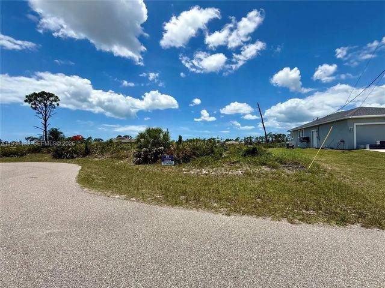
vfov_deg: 85.7
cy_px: 144
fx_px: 156
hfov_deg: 102.1
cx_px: 192
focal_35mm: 14
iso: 50
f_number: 2.2
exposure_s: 1/2976
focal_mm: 2.22
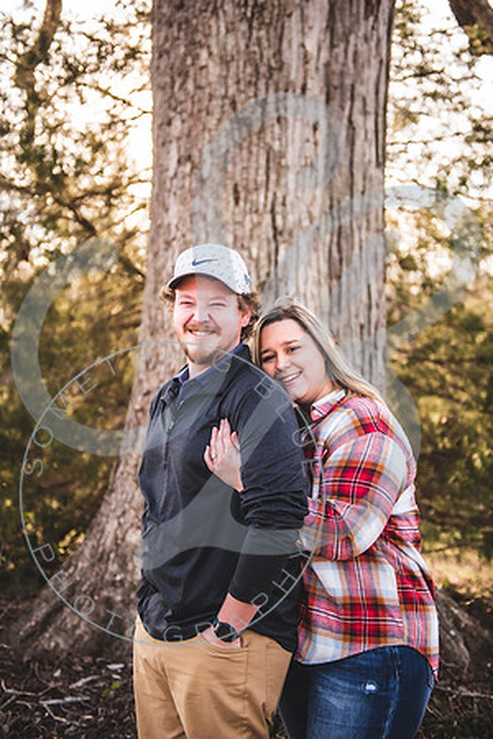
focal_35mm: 48
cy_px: 370
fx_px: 986
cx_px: 246
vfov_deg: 41.1
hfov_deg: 28.1
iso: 100
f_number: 2.8
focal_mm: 48
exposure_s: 1/250
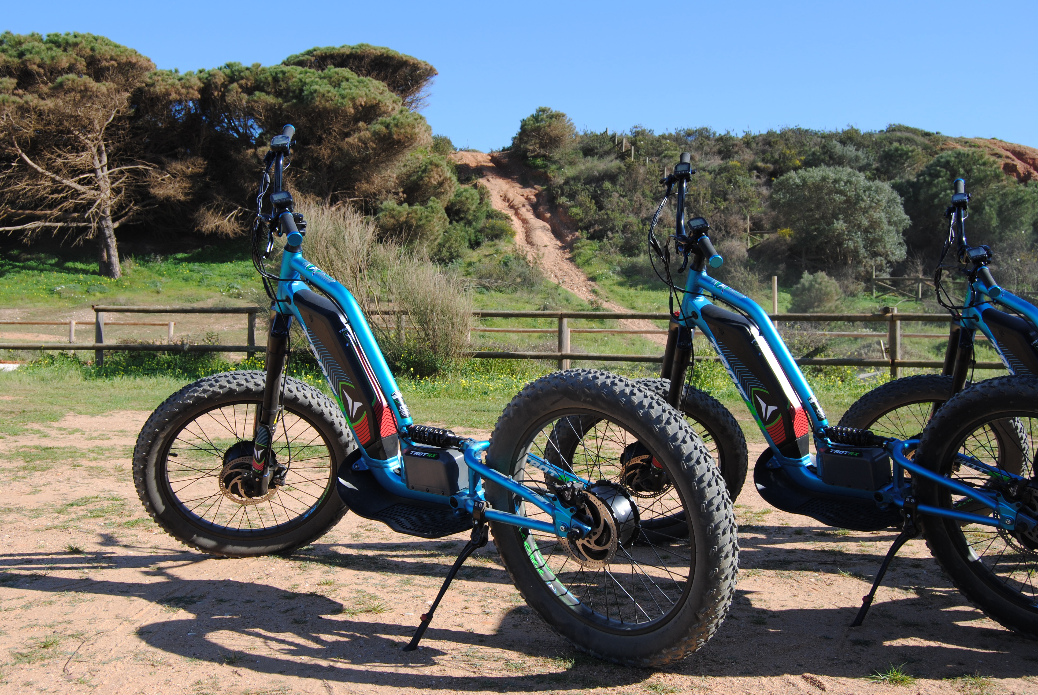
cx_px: 519
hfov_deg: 53.1
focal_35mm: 36
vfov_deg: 37.0
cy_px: 348
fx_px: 1039
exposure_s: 1/200
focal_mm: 24
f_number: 7.1
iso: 100
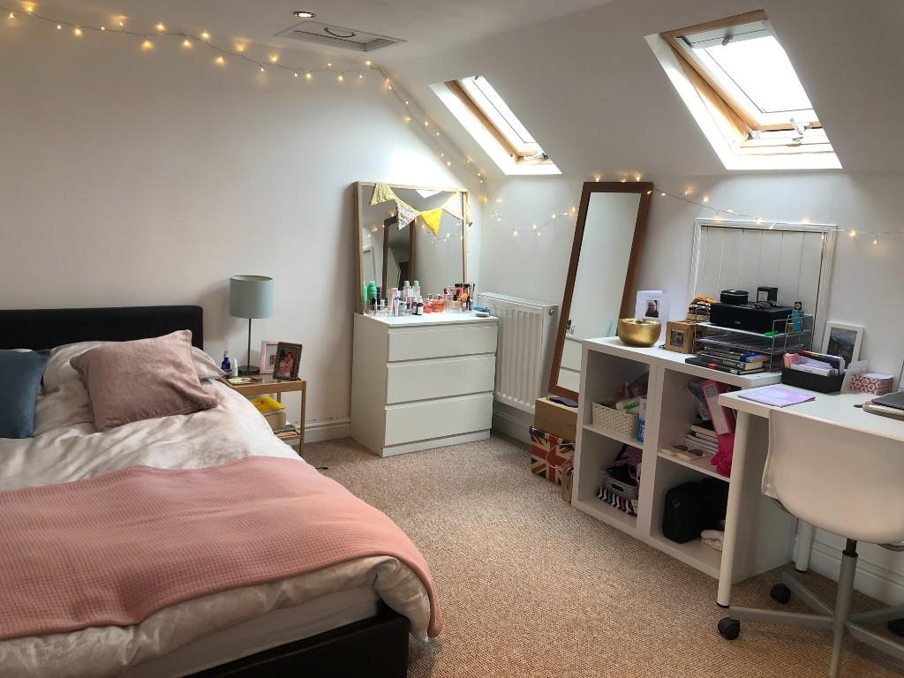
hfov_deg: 63.4
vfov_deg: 49.7
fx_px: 731
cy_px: 339
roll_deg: -2.1
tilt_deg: -9.0
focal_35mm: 28
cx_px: 452
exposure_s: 1/50
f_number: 1.8
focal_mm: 4
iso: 25
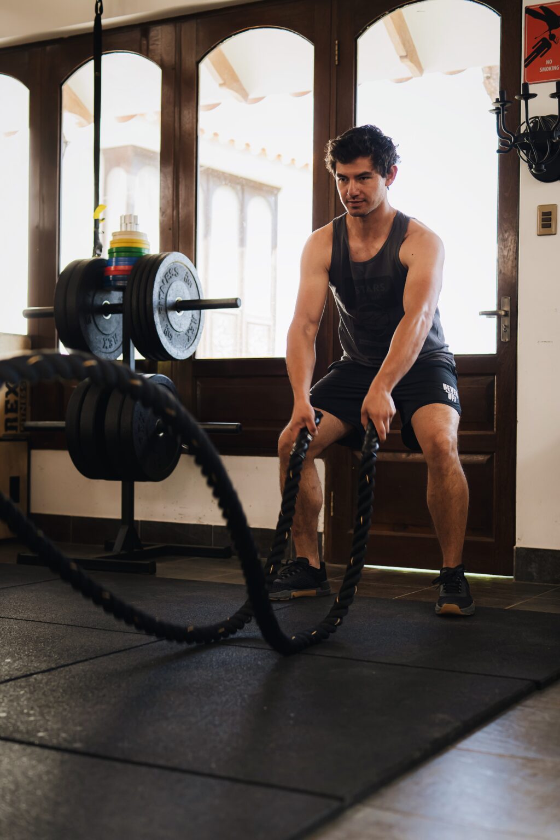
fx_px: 1167
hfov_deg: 27.0
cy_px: 420
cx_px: 280
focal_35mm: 50
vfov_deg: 39.6
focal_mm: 50
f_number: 2.8
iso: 1250
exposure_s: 1/400
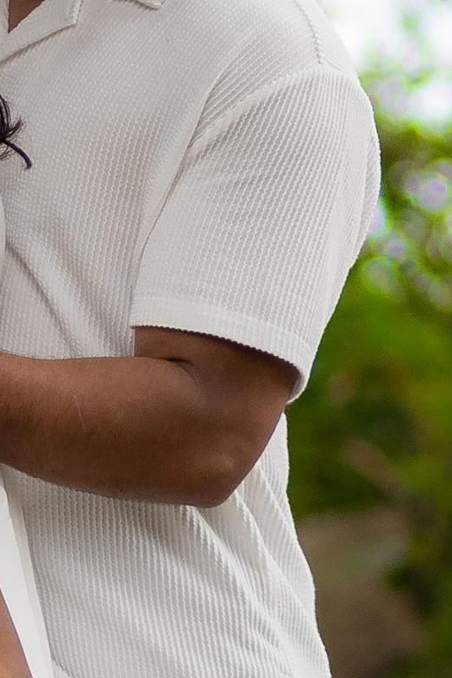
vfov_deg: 3.3
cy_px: 9
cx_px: 160
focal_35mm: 623
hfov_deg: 2.2
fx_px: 11732
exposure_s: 1/640
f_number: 2.2
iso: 200
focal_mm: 85
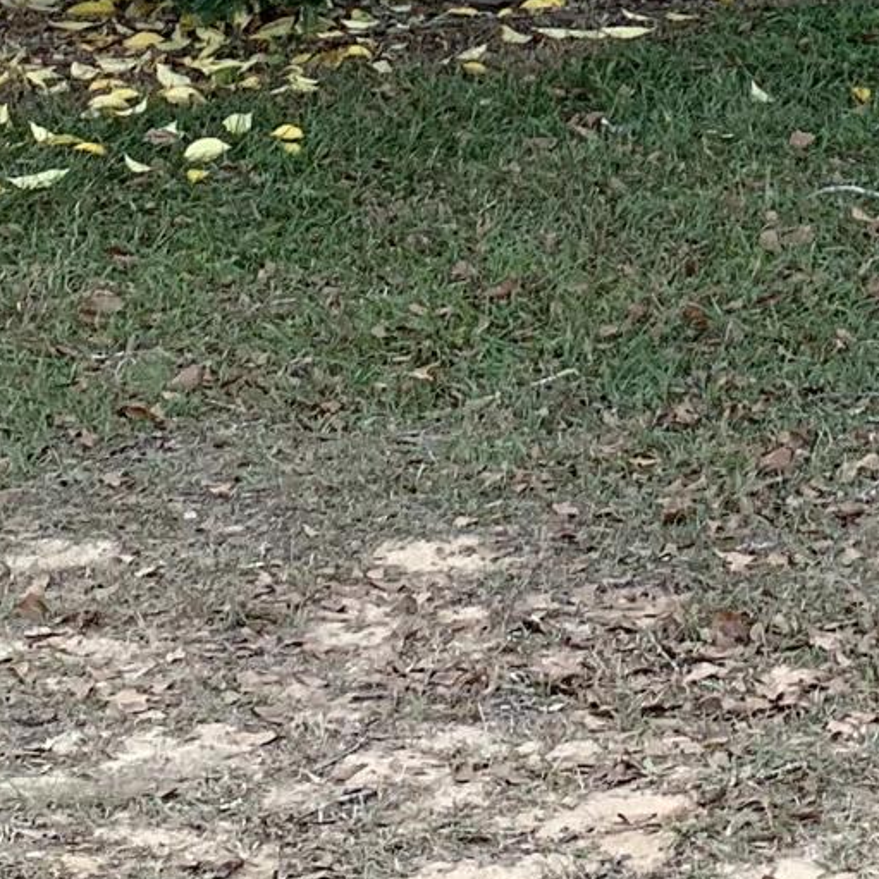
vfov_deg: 12.0
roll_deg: -0.5
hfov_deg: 12.7
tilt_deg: -2.4
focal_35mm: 135
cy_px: -673
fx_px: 3878
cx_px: 1022
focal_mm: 4.25
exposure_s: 1/182
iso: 25
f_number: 1.8
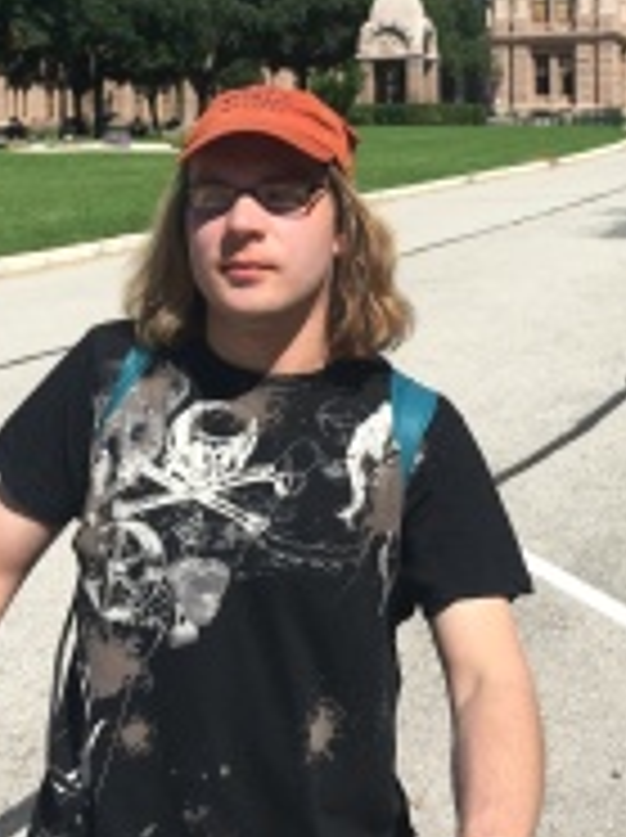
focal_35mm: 57
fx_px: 1378
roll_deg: +1.0
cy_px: 122
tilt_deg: +1.6
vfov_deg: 32.5
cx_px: 261
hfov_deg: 25.6
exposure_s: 1/1789
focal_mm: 4.15
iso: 25
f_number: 2.2
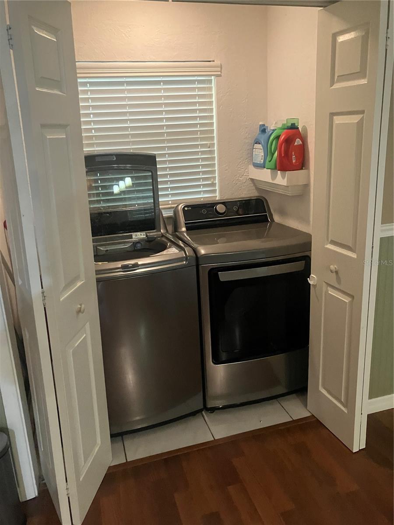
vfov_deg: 63.4
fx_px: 425
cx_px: 197
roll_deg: +1.4
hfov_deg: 49.7
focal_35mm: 28
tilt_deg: -12.4
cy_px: 262
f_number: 1.8
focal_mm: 3.99
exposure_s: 1/30
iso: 640
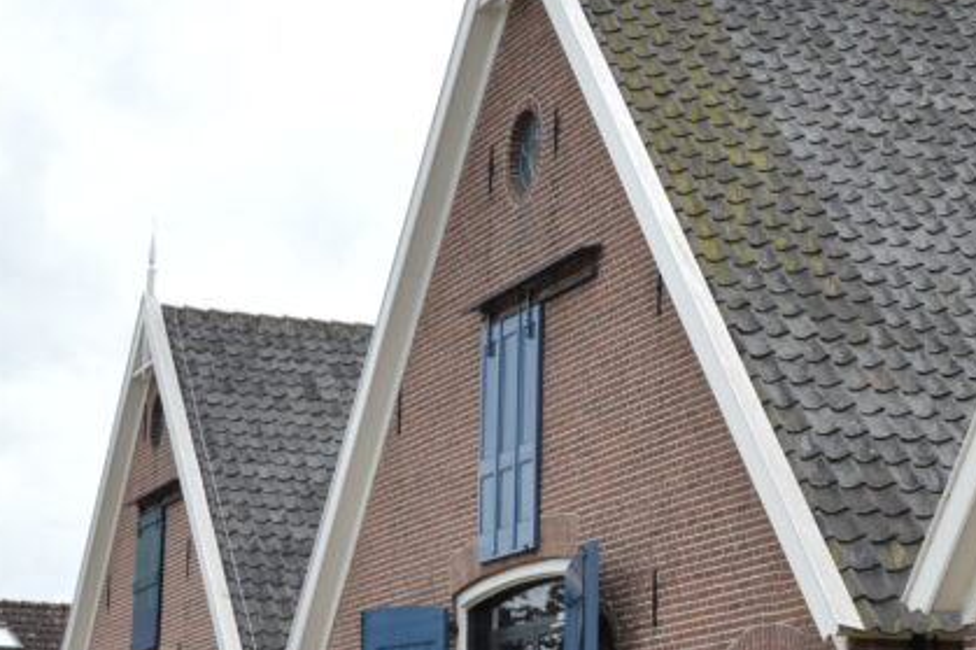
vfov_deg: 13.1
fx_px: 2826
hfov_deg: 18.8
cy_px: 405
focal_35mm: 104
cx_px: 1092
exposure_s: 1/200
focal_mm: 27
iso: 100
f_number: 7.1
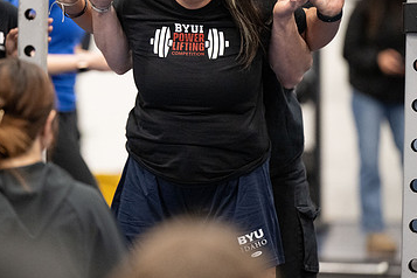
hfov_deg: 6.3
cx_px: 175
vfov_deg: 4.2
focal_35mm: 325
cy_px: 85
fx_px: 3764
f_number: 2.8
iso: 6400
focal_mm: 200
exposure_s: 1/200
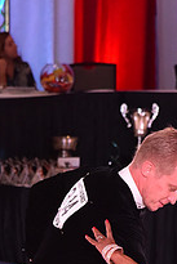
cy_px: 355
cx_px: 38
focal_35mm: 340
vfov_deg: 6.0
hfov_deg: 4.0
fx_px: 2503
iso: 2500
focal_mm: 120
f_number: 6.3
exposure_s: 1/320
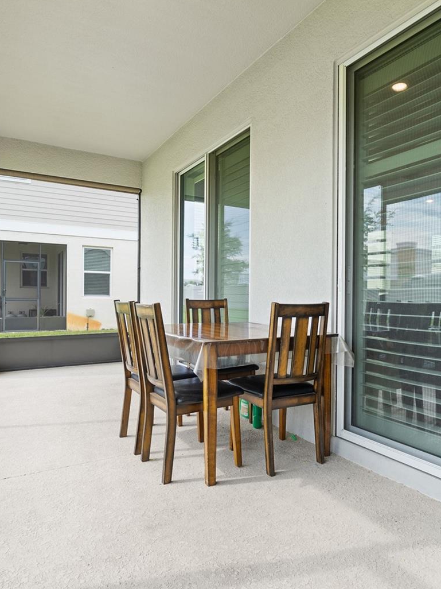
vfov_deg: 71.6
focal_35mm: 24
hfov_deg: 56.6
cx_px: 249
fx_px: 408
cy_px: 299
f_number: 9
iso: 2500
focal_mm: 16
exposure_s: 1/30
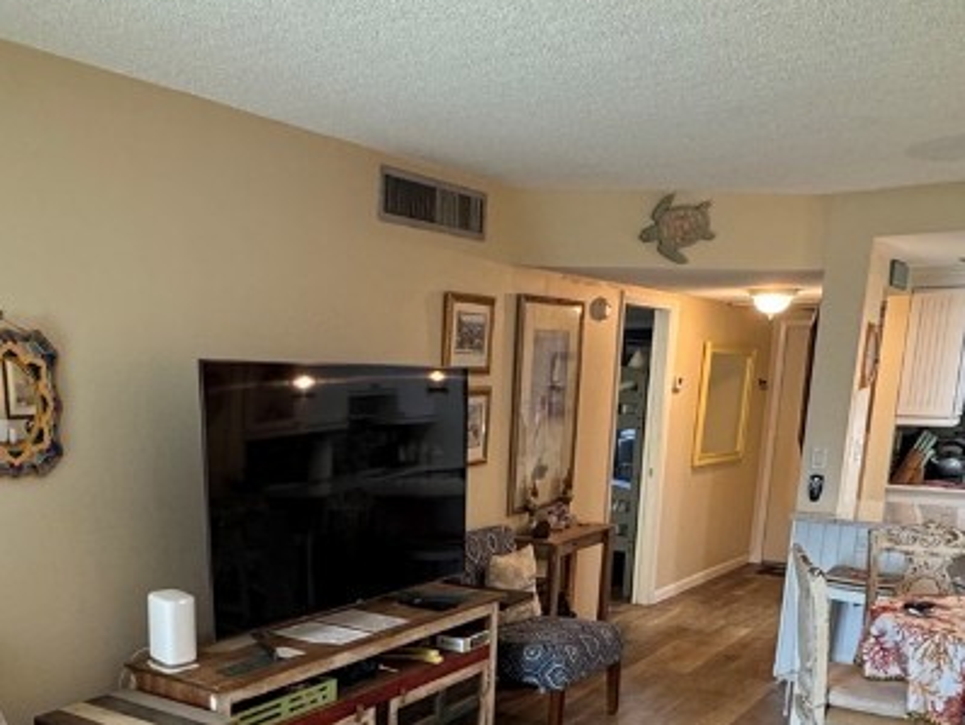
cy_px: 623
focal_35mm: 36
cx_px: 347
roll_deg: -0.3
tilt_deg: -13.5
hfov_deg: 50.7
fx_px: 1004
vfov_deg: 37.6
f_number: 2.2
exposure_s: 1/60
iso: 320
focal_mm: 2.22
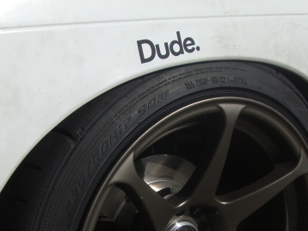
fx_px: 605
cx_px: 171
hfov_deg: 28.6
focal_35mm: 68
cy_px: 161
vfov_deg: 21.5
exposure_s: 1/2000
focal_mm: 6.2
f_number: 4.3
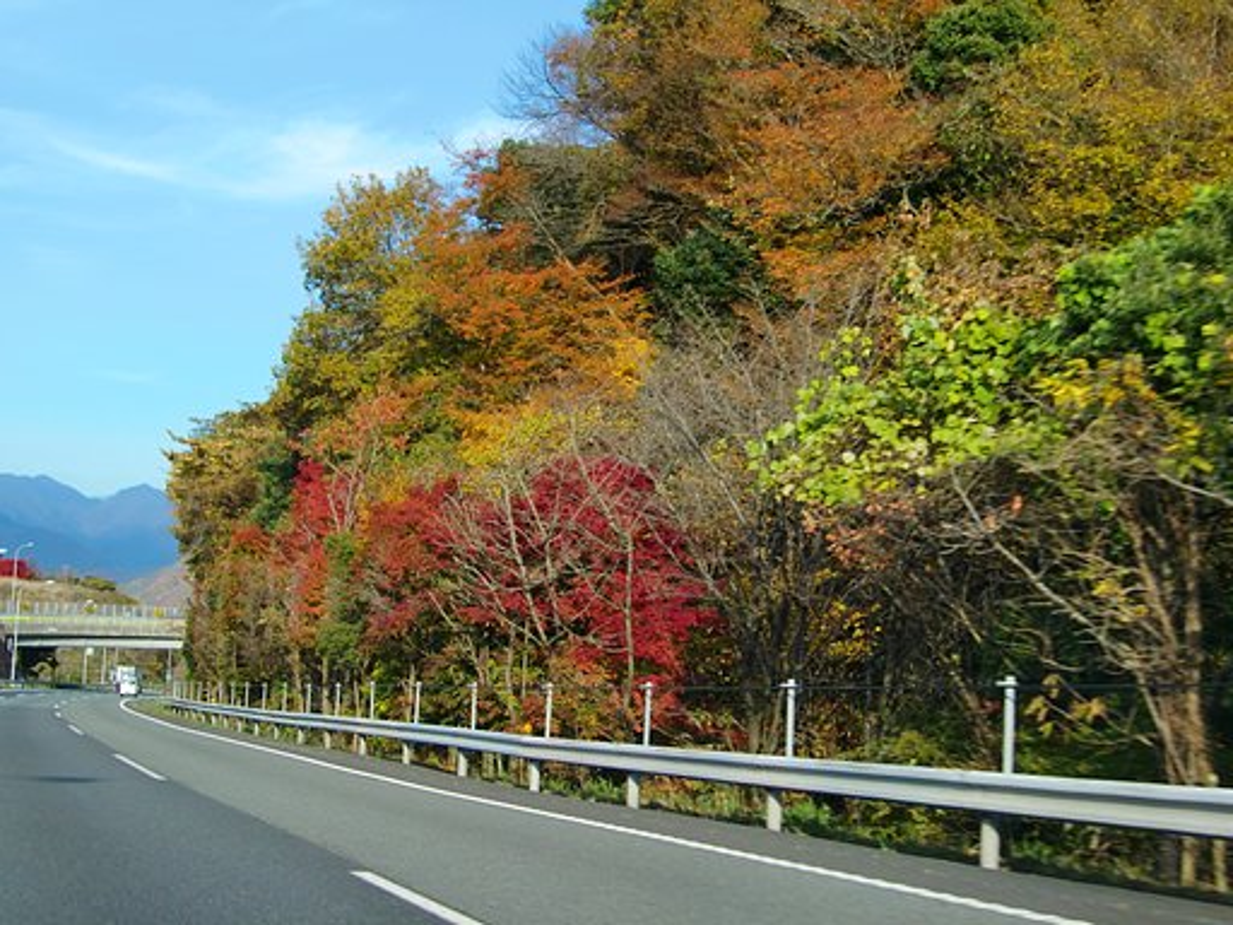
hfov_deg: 41.2
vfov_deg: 31.5
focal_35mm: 46
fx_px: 1638
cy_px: 462
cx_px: 616
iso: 64
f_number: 3.3
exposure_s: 1/320
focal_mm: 8.2
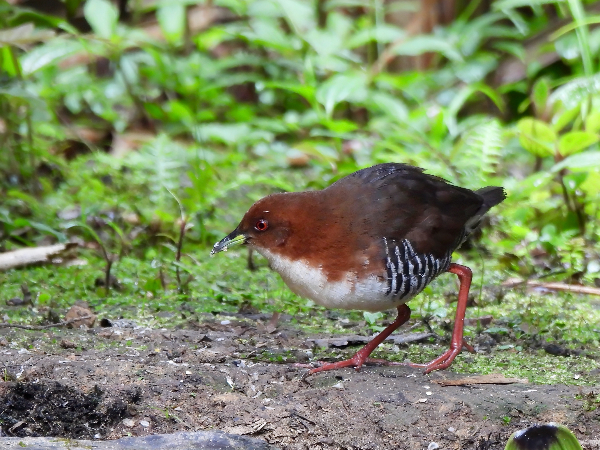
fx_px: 10157
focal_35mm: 586
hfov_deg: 3.4
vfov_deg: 2.5
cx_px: 318
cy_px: 238
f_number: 5
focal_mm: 98.1
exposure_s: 1/60
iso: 560
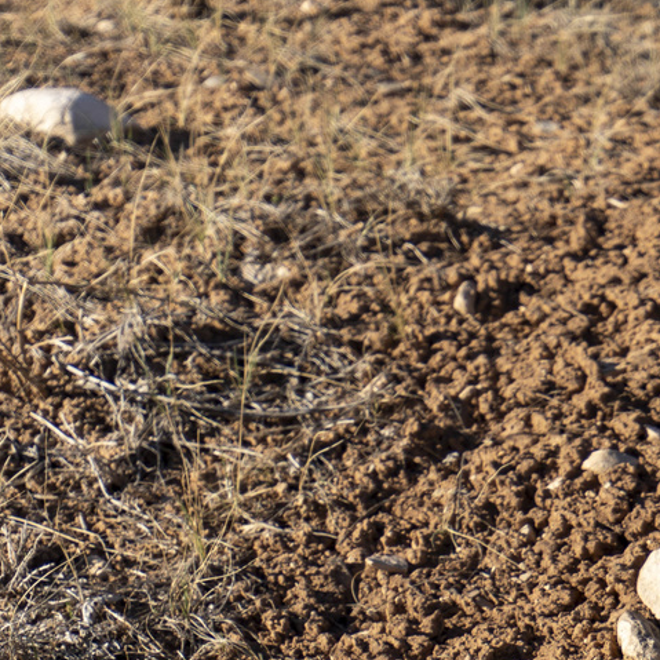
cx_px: 1029
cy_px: 866
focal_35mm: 109
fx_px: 2351
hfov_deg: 14.7
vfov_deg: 15.2
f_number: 2.8
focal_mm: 30
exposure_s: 1/2500
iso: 100
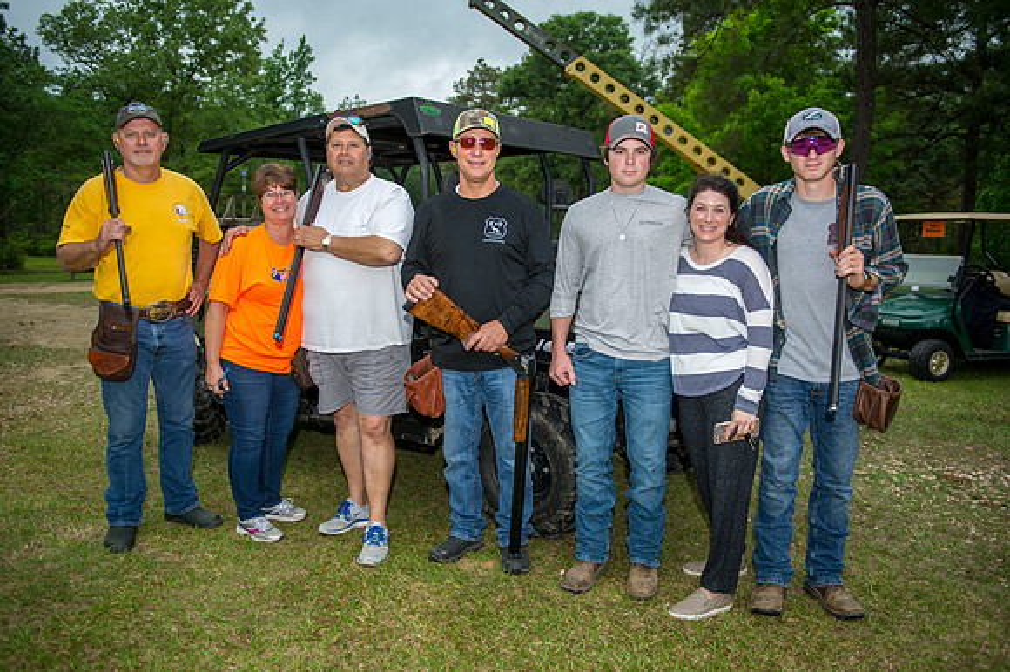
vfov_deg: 44.9
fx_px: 813
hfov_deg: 63.7
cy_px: 336
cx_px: 505
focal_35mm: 29
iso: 640
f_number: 3.2
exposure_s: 1/100
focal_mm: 29
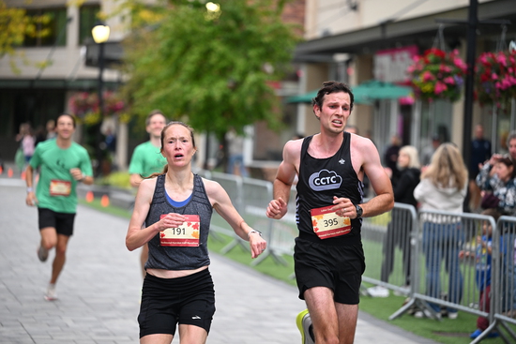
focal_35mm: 130
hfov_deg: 15.8
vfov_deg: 10.6
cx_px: 258
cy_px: 172
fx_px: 1864
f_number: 2.8
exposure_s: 1/1250
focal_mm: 130
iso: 1600
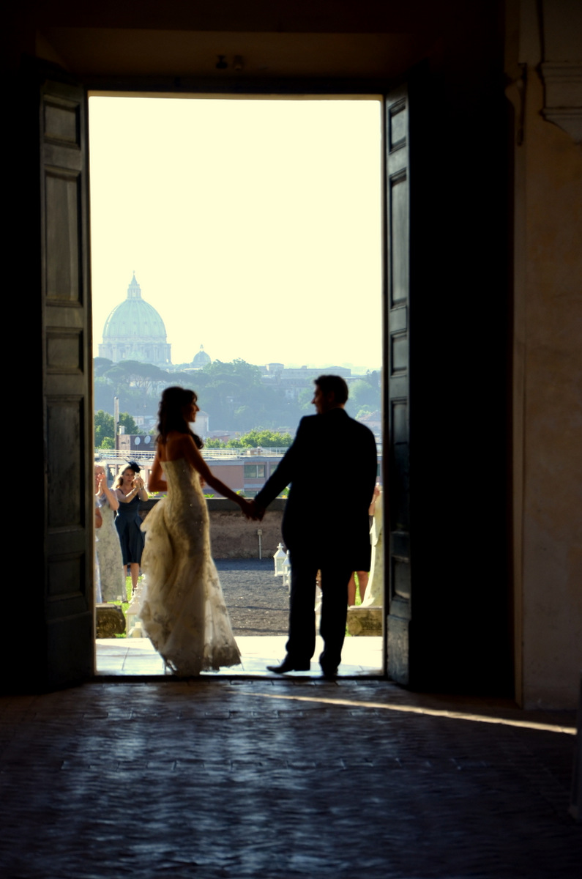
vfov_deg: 14.9
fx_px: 3361
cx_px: 291
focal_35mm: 138
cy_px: 440
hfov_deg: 9.9
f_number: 5.6
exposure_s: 1/500
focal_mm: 92
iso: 320
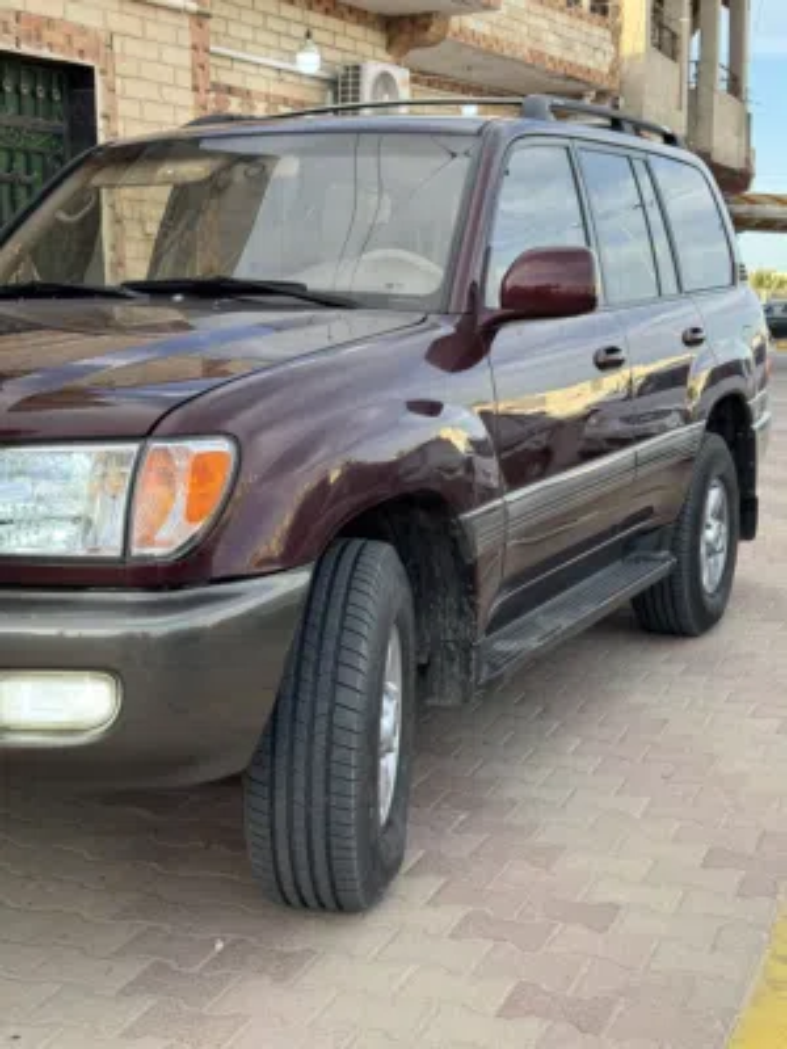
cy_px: 524
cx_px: 394
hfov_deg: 30.3
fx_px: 1455
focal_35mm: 48
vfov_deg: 39.7
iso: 64
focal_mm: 6.76
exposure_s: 1/739
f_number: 1.78
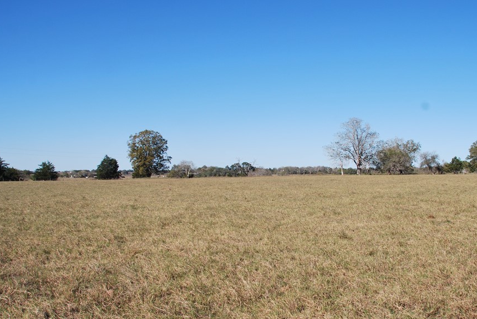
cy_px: 183
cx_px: 285
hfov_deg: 55.4
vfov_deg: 38.9
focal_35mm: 34
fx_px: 451
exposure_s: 1/250
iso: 100
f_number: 8
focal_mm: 18
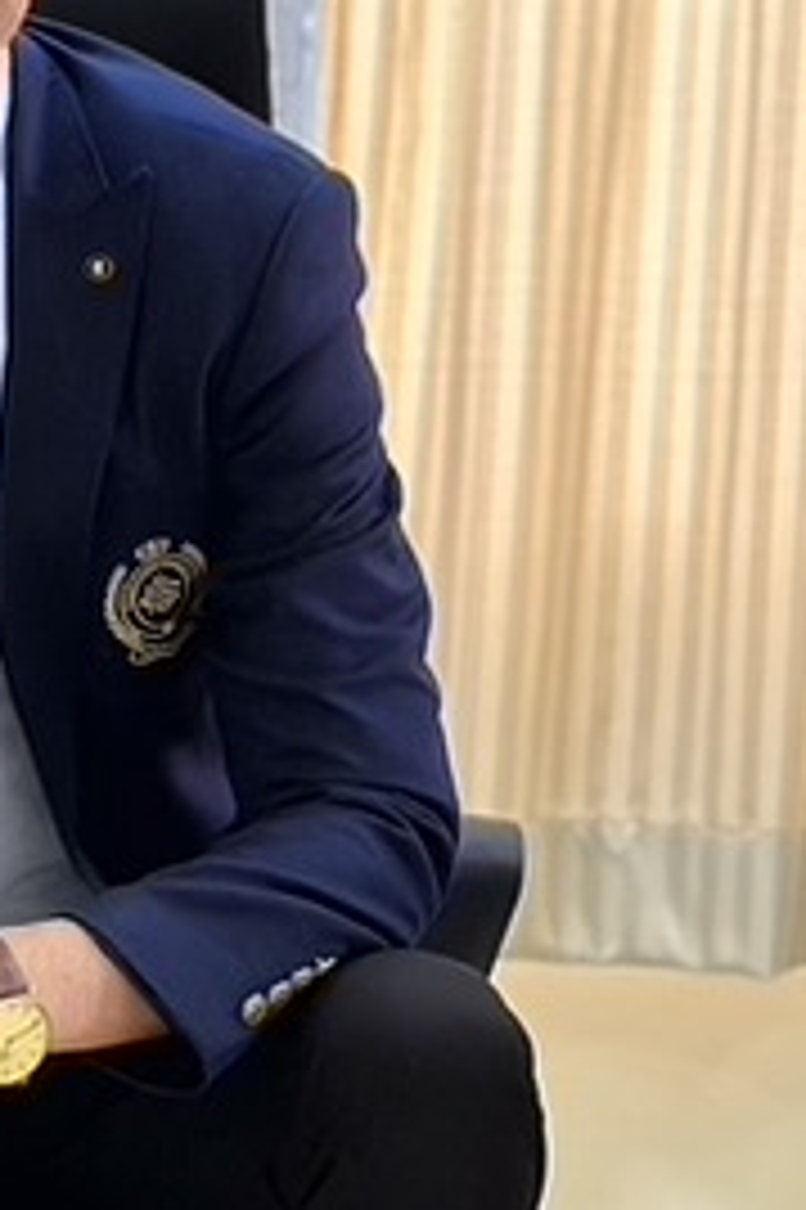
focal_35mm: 190
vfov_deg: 10.8
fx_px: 6389
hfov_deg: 7.2
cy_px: 891
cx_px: -131
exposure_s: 1/50
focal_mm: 6.86
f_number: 1.78
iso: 200
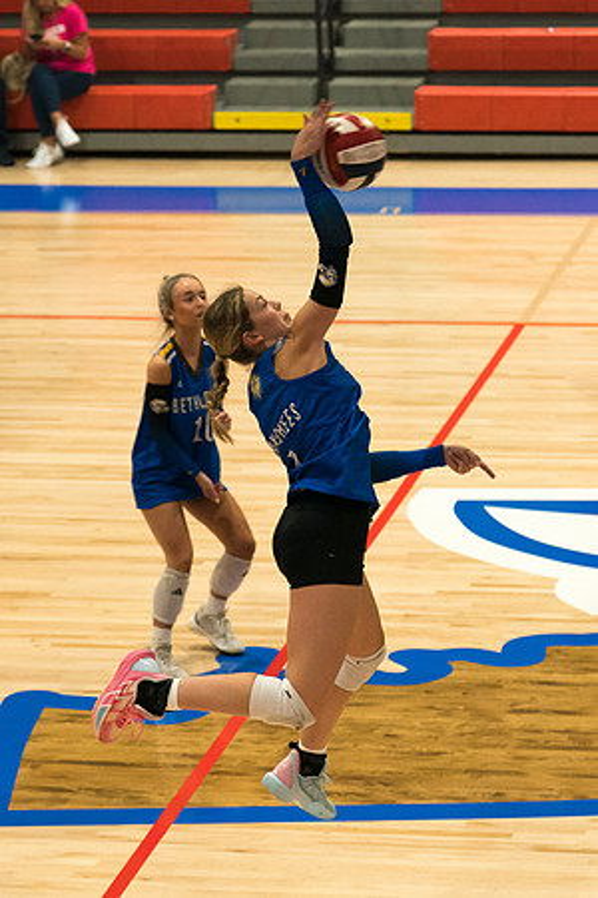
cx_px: 325
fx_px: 3839
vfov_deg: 13.3
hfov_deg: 8.9
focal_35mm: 154
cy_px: 445
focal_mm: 74
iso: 2500
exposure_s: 1/1000
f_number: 2.8
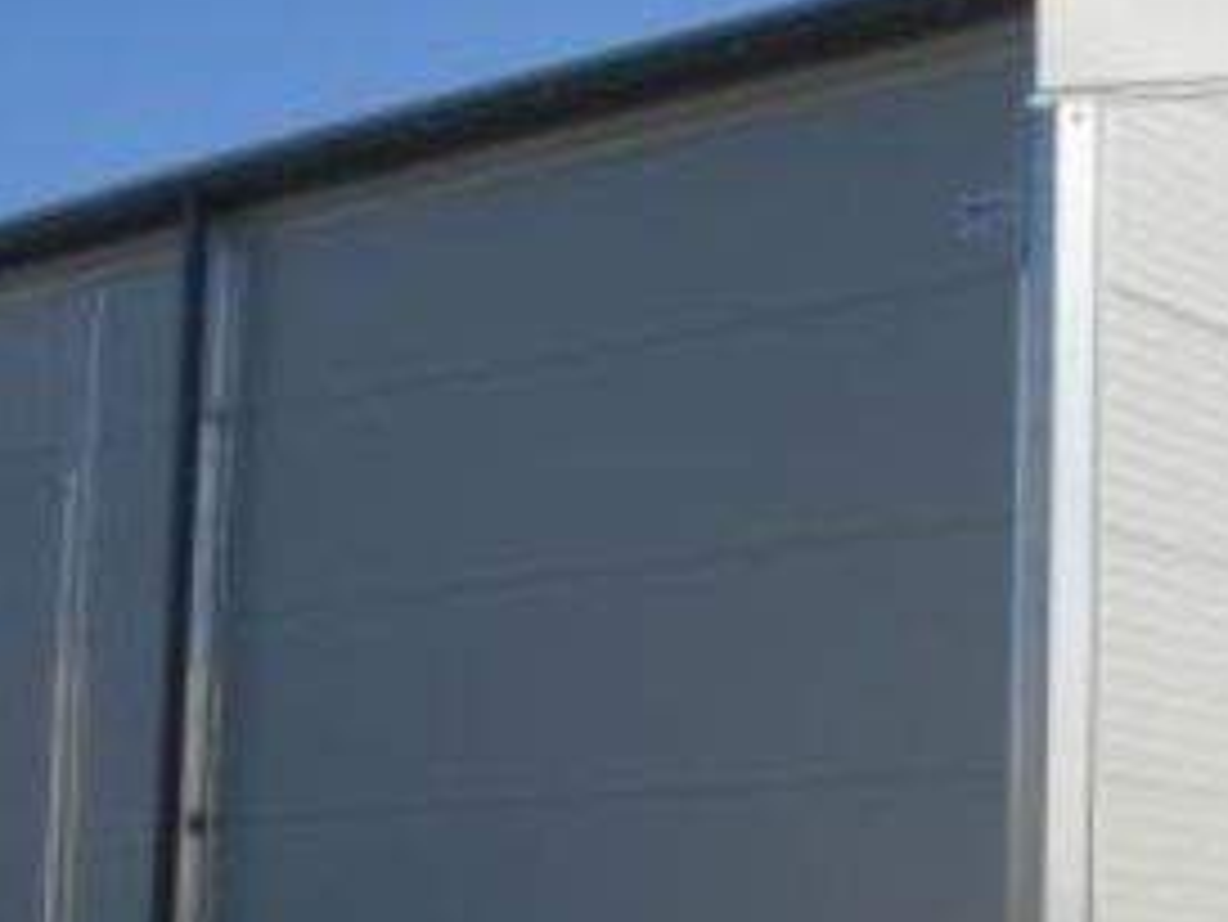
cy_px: 756
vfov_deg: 16.5
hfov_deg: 21.7
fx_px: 3159
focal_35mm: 89
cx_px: 1003
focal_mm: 7.8
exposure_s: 1/886
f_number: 4.8
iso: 64
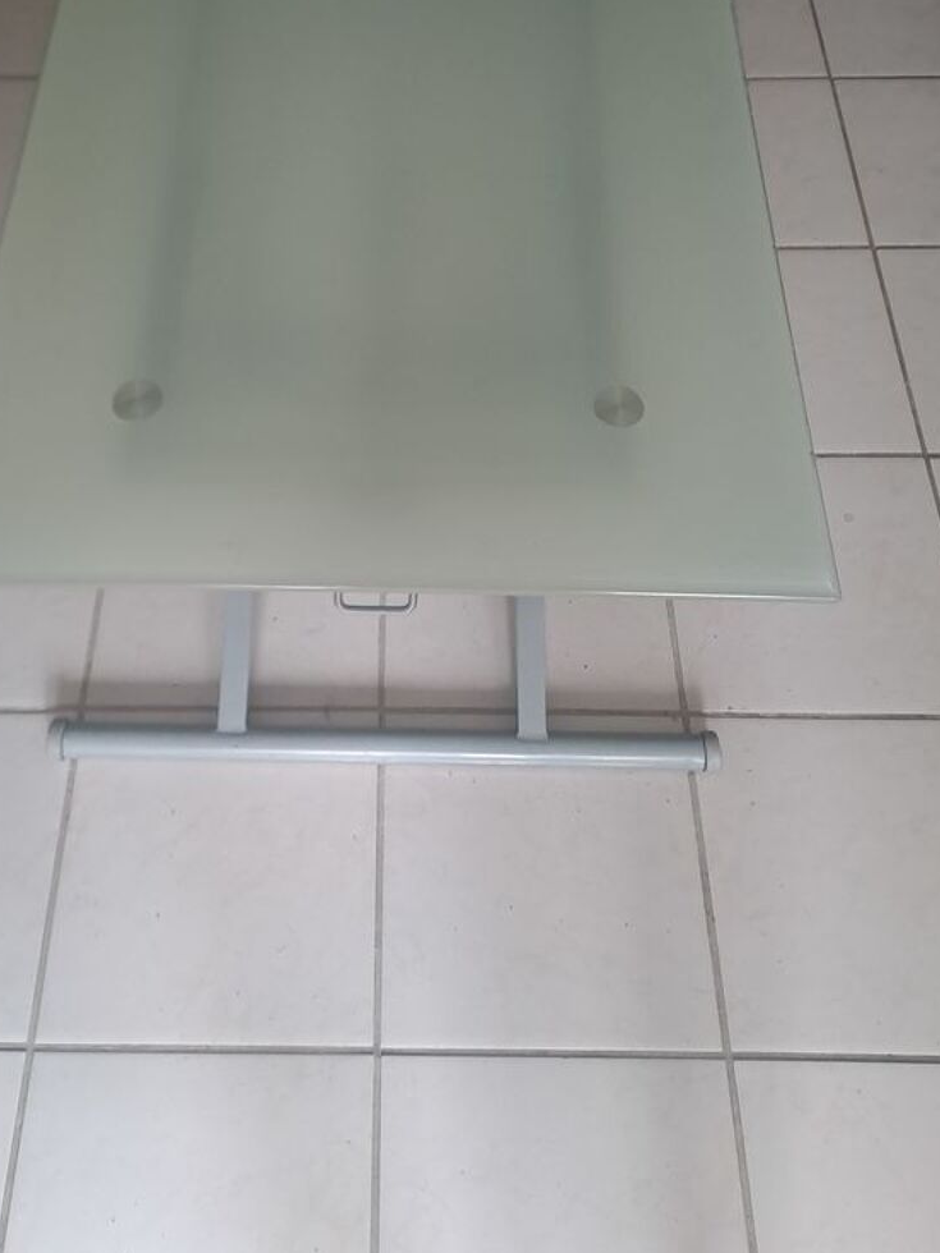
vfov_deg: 53.1
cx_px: 417
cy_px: 435
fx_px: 1231
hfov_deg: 41.7
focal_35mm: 34
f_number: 1.8
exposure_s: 1/50
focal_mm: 4.65
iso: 250
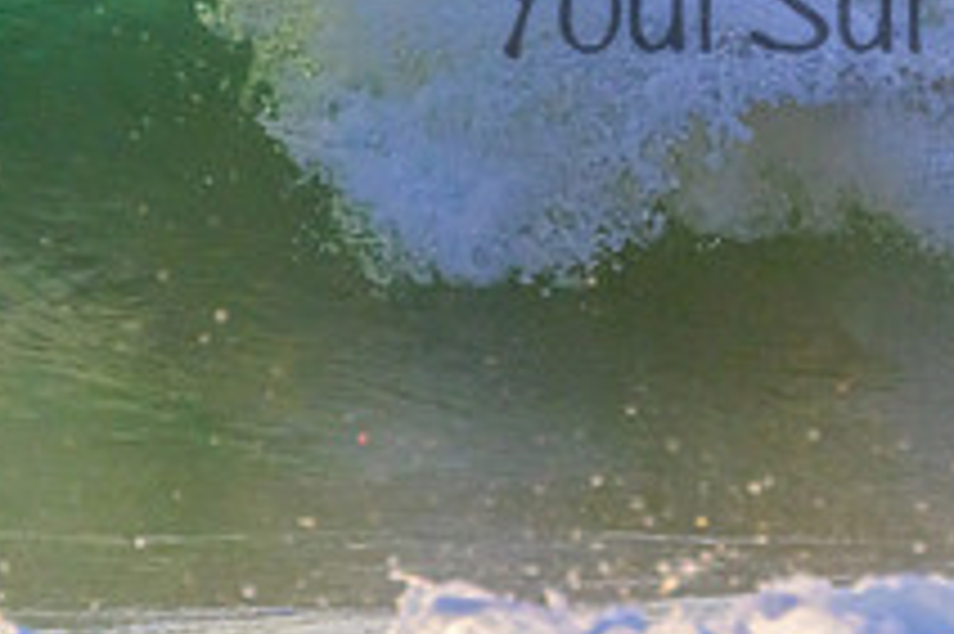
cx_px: 950
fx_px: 57962
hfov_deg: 0.9
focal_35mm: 2189
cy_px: -52
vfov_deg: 0.6
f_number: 11
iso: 2800
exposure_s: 1/1250
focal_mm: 800
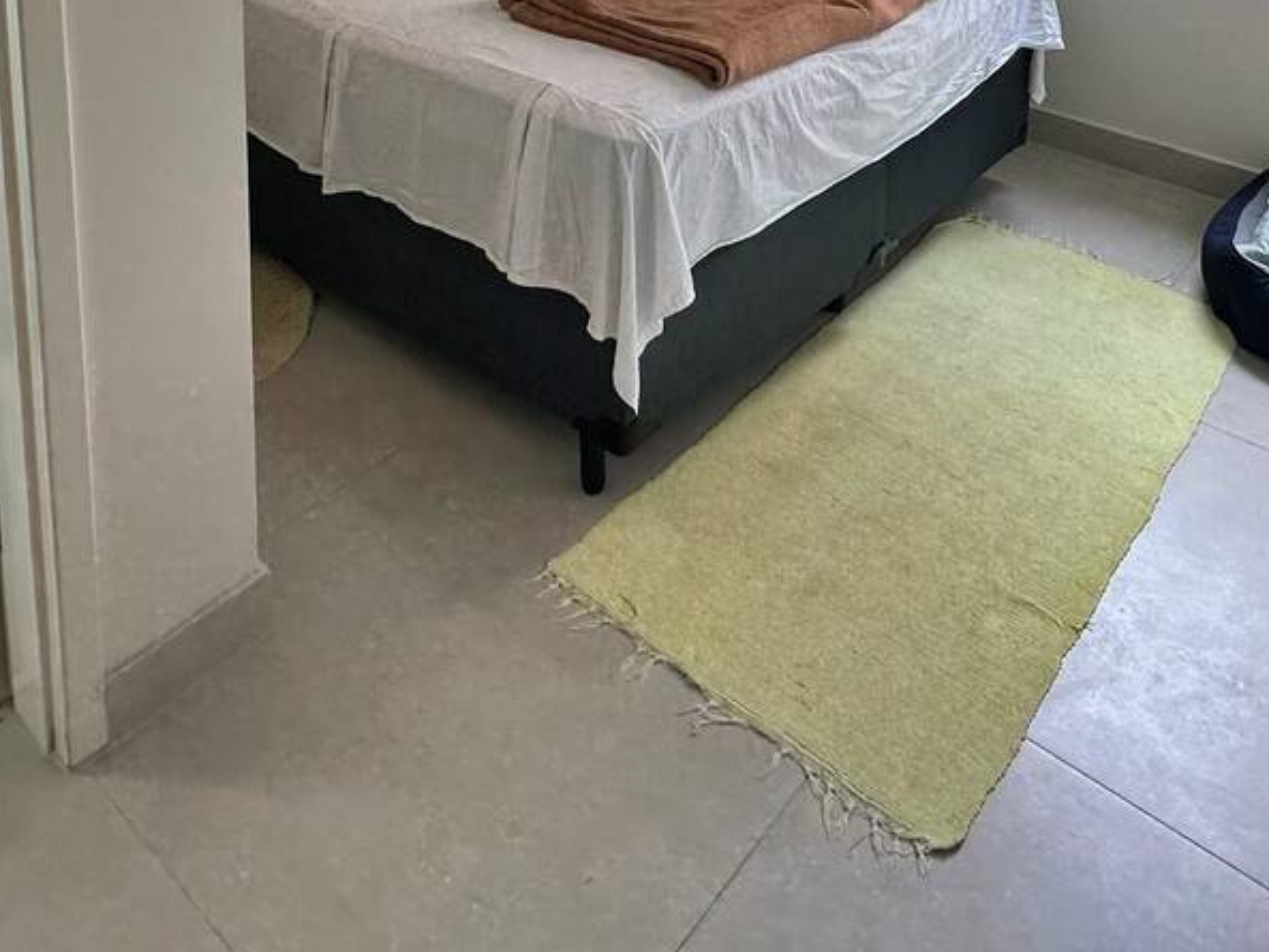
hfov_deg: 53.9
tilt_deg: -10.6
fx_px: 1247
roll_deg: -1.5
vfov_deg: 34.0
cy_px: -182
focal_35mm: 34
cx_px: 593
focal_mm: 2.22
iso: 40
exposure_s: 1/168
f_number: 2.2
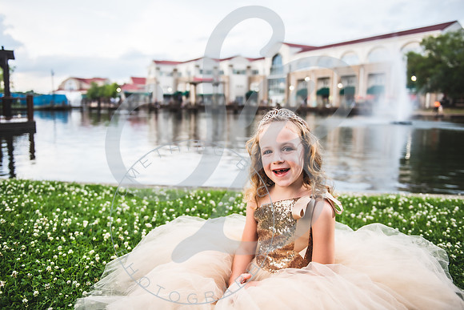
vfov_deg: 43.6
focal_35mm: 30
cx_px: 228
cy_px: 155
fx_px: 387
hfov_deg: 61.9
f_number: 2.8
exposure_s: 1/250
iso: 160
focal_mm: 29
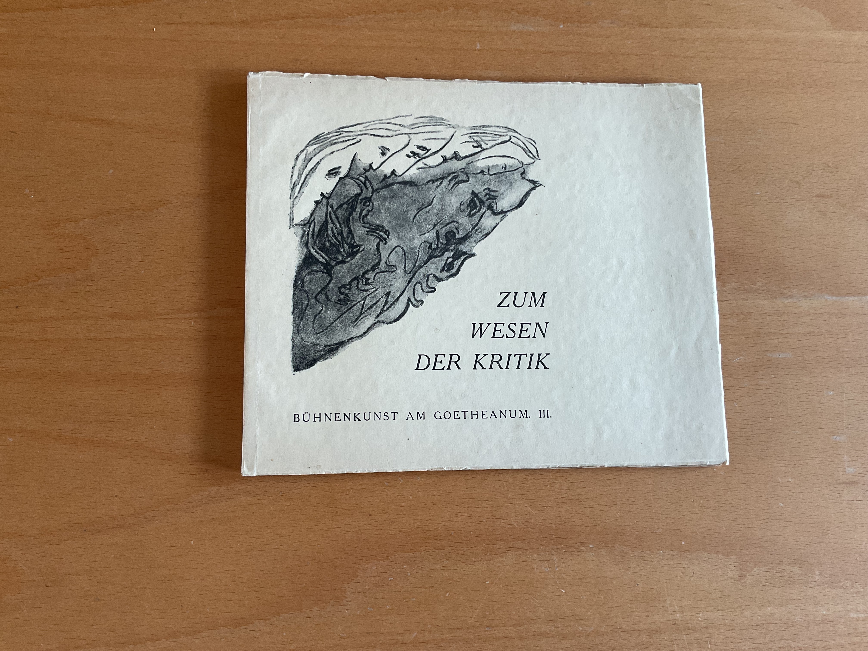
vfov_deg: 48.2
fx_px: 727
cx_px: 434
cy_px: 326
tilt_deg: -79.5
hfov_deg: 61.7
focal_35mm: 29
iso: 50
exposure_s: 1/60
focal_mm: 3
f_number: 1.8
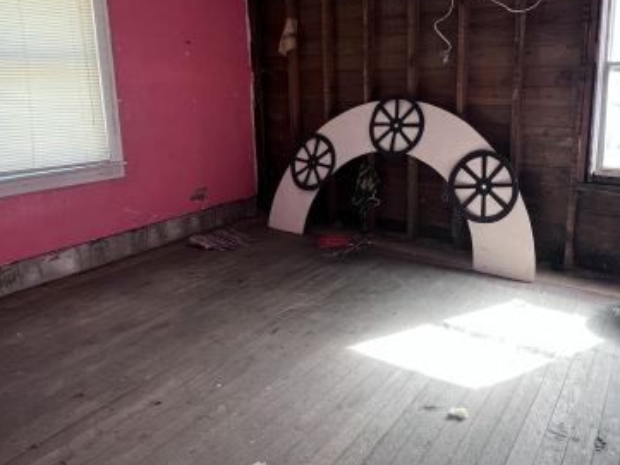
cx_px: 398
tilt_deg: -9.3
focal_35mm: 24
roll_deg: -0.3
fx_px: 430
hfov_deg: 70.1
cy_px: 158
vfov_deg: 55.7
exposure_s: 1/99
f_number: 1.8
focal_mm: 1.57
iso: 200
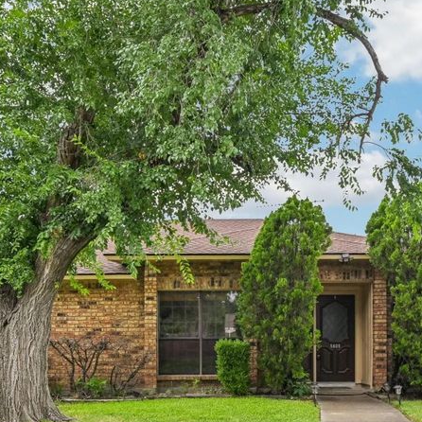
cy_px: 314
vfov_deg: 41.6
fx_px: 538
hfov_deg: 42.8
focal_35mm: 39
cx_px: 210
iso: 400
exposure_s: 1/500
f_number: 8
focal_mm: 20
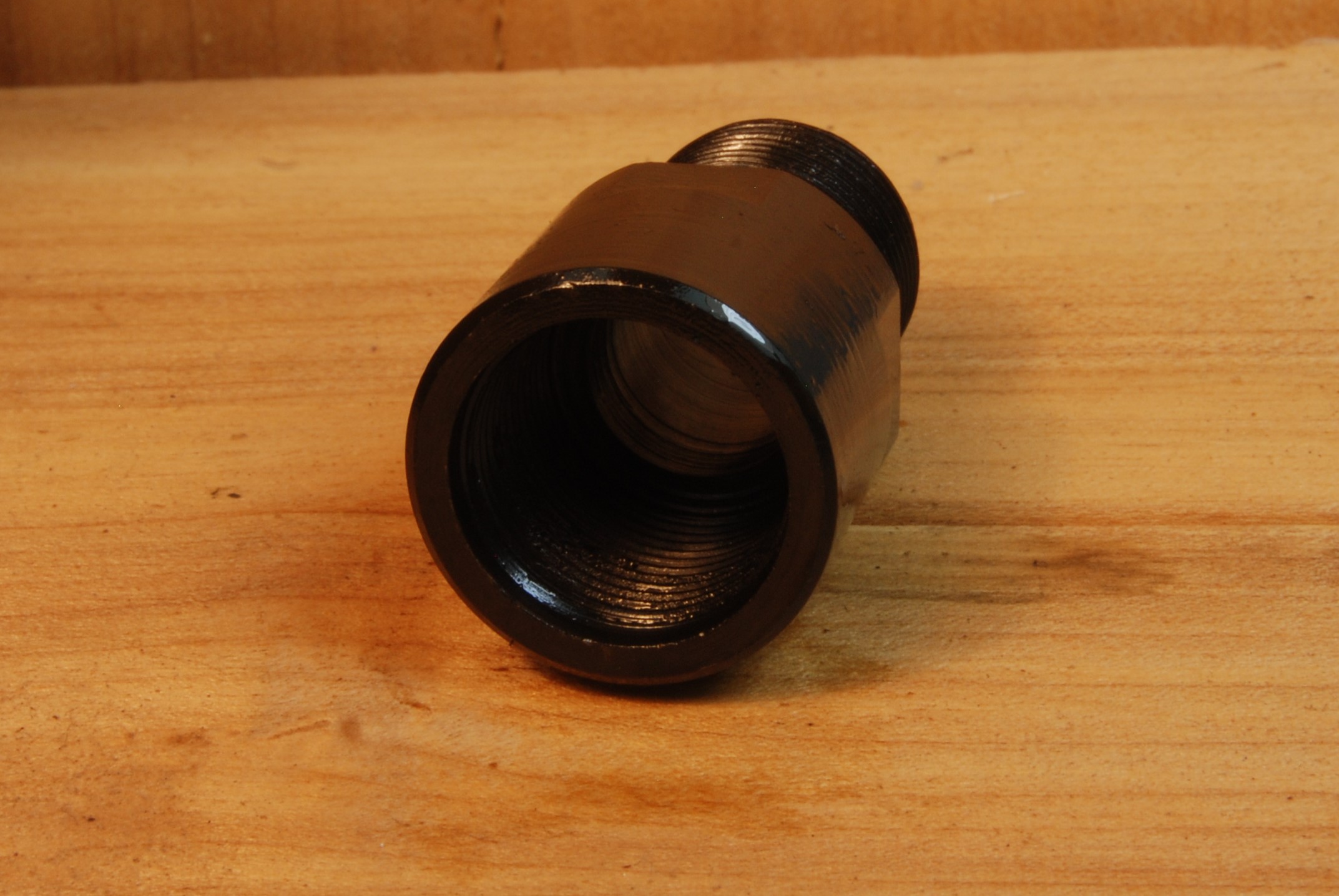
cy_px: 448
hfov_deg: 33.4
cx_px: 670
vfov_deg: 22.7
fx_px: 2234
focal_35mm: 60
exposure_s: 1/10
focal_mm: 40
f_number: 20
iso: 200
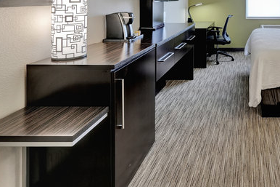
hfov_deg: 55.2
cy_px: 9
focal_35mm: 29
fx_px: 225
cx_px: 252
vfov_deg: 40.5
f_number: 4
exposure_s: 1/125
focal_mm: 14
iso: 1250
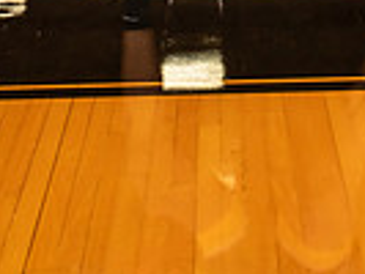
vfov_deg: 11.3
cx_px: 247
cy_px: -299
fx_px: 1235
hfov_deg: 16.8
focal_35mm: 117
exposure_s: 1/400
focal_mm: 36
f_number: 7.1
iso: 640
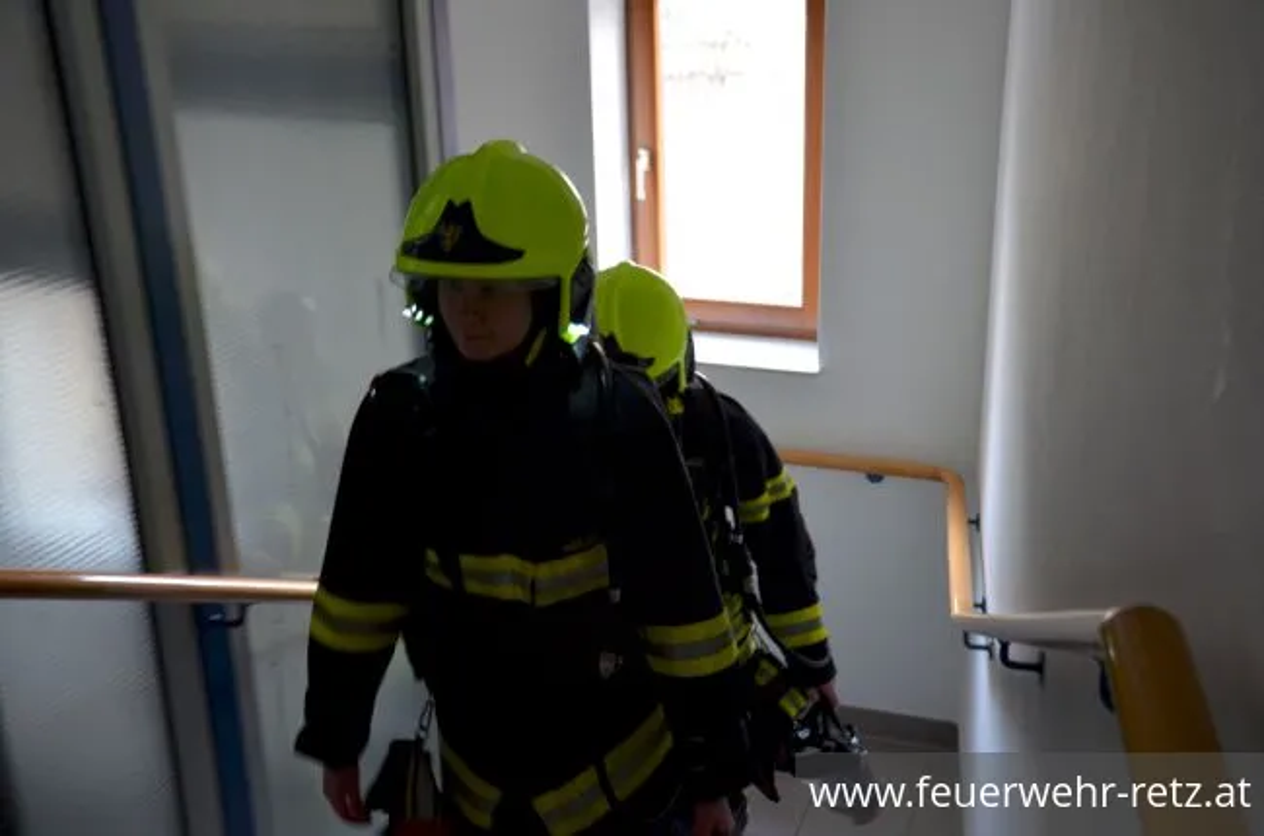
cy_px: 418
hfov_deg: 43.7
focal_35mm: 45
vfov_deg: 29.7
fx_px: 1576
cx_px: 632
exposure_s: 1/30
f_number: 4.2
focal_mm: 30
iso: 800
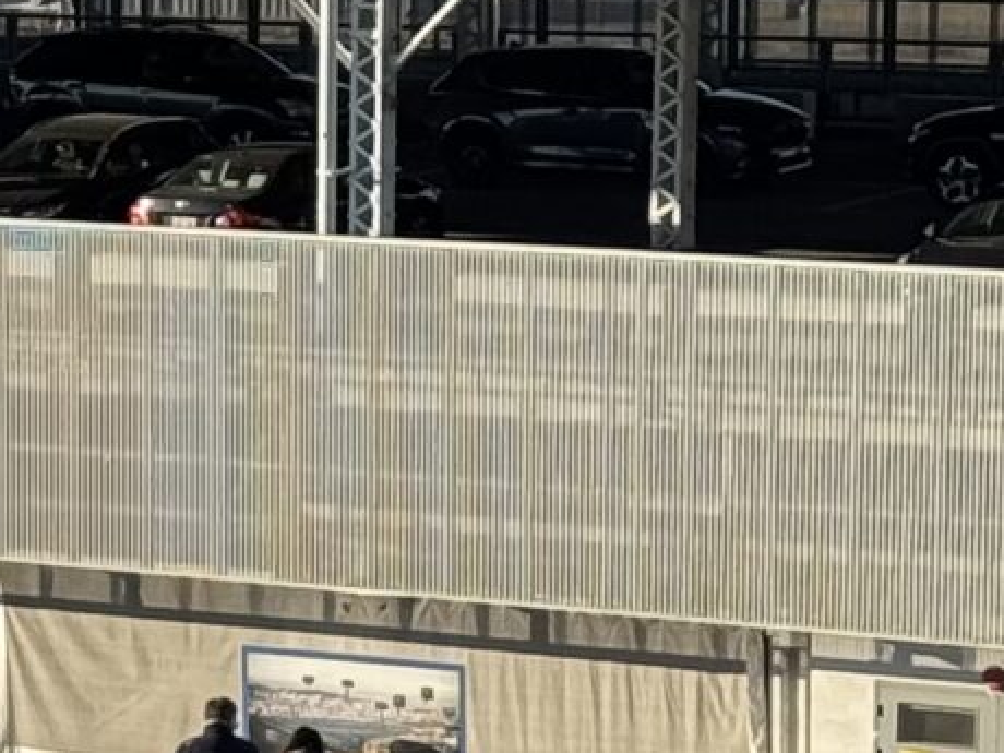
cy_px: 775
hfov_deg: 7.1
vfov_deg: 5.6
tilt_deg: -10.3
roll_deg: +1.8
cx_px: -1117
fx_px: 7744
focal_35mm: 267
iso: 64
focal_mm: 6.76
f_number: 1.78
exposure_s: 1/2179
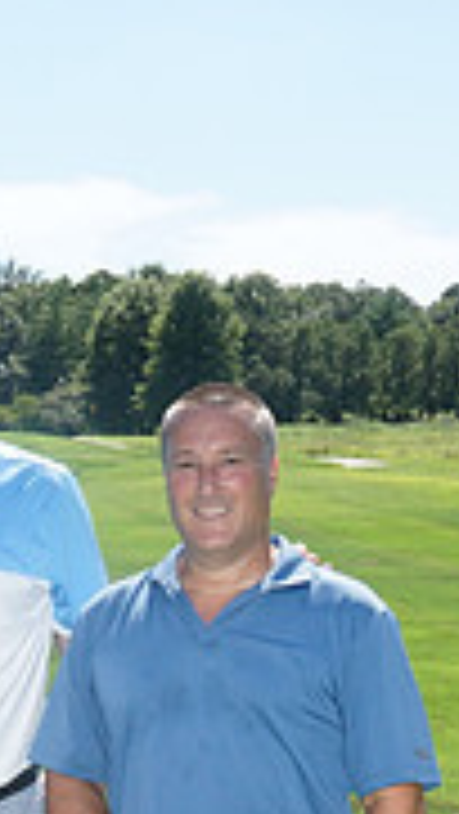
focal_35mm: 121
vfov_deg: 17.2
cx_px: -117
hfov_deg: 9.9
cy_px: 843
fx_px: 2614
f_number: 18
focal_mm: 36
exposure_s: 1/250
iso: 800
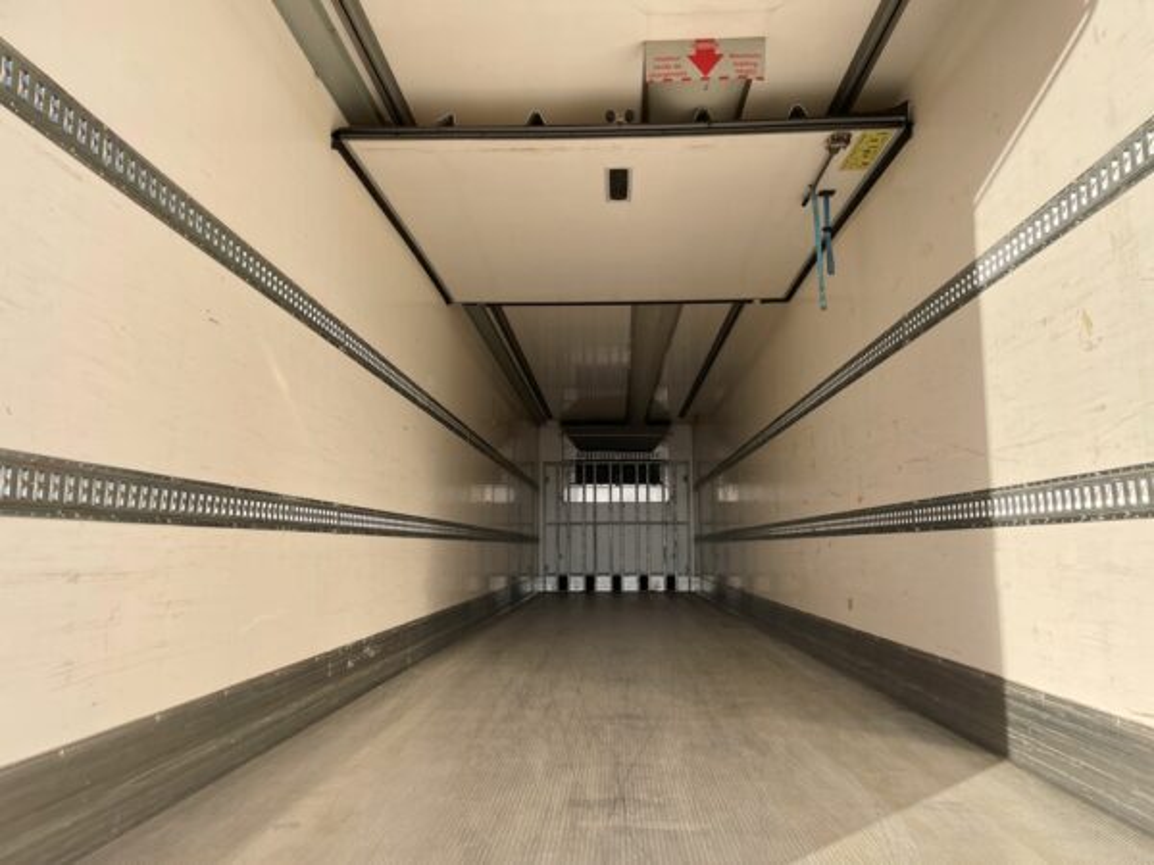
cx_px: 577
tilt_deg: +8.2
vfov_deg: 53.1
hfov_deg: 67.3
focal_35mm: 26
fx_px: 867
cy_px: 432
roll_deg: -0.1
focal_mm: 4.2
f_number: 1.6
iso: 32
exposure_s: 1/1304
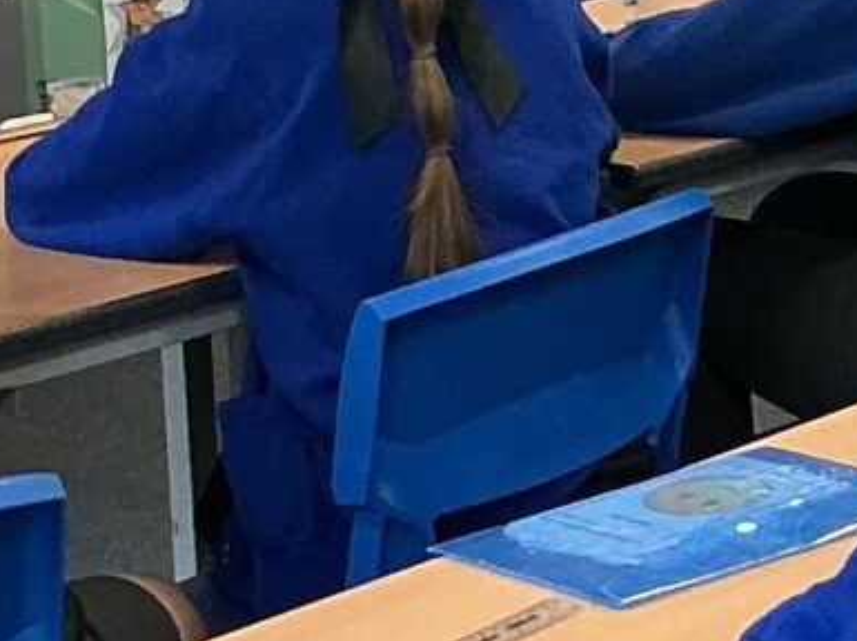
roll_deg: +0.9
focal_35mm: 193
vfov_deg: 7.6
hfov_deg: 9.6
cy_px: -136
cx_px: 1636
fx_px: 4774
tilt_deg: -10.5
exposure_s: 1/60
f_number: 1.8
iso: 100
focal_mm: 3
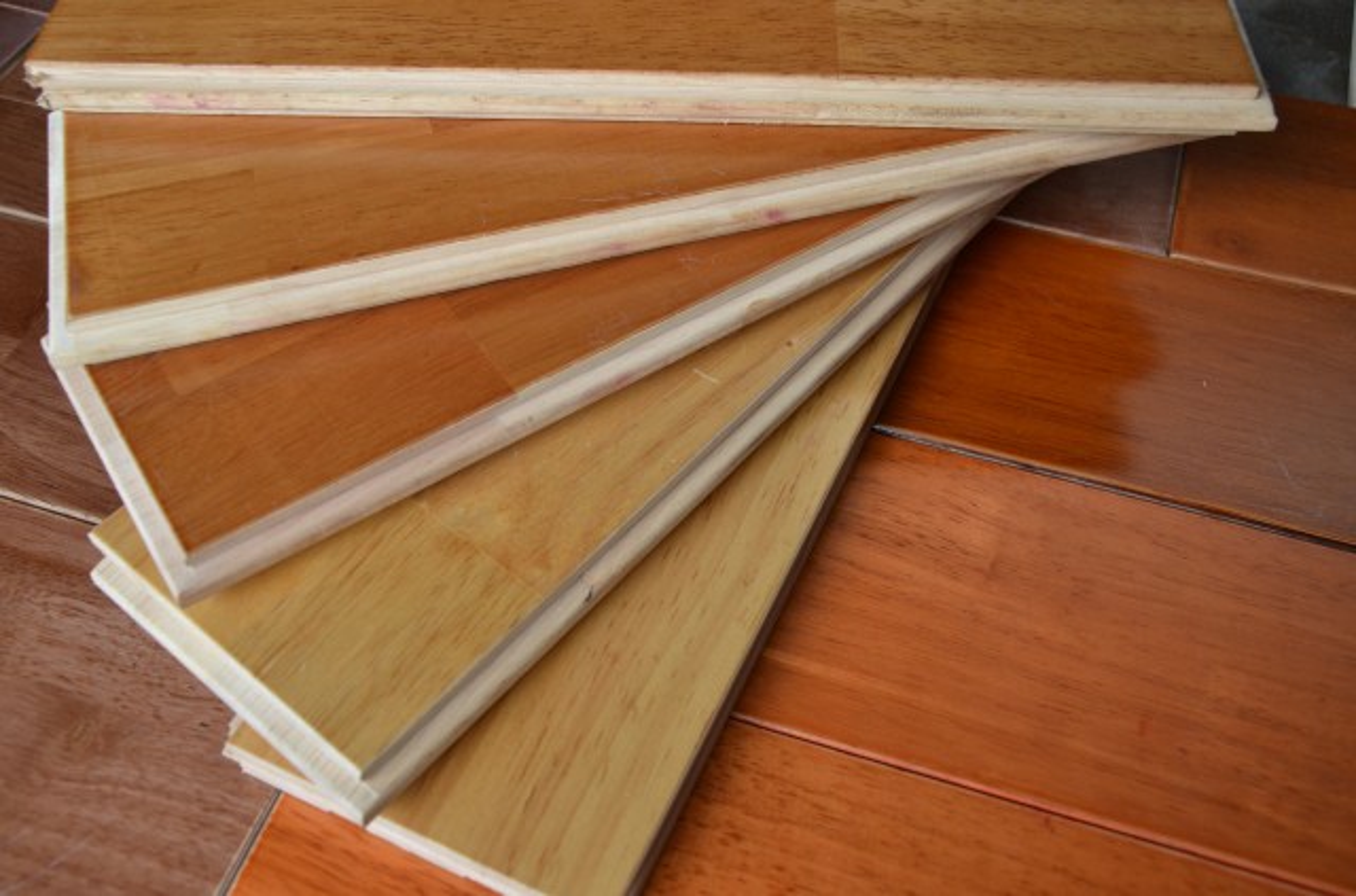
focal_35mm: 38
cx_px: 678
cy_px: 448
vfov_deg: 35.3
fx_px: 1409
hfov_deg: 51.4
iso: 500
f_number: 7.1
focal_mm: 25
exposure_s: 1/200
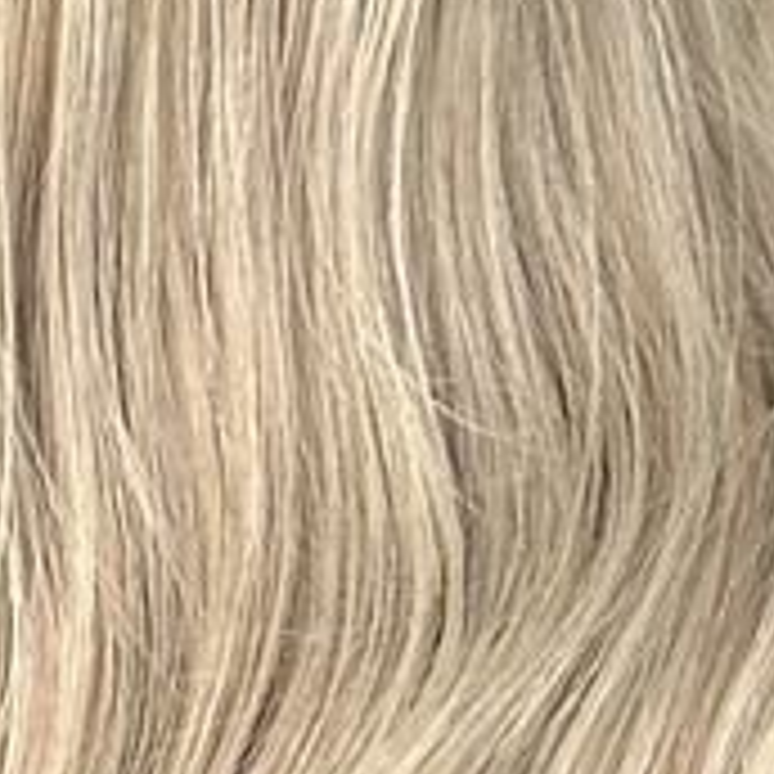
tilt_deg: -4.2
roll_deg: -2.9
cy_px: 328
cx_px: -405
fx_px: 5414
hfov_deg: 8.0
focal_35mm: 214
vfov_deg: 8.2
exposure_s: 1/121
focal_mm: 5.7
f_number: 1.5
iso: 80
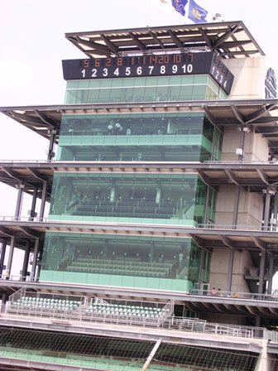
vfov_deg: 25.7
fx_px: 814
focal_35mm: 76
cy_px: 186
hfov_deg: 19.4
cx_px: 139
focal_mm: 11.6
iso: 100
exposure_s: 1/304
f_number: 3.9
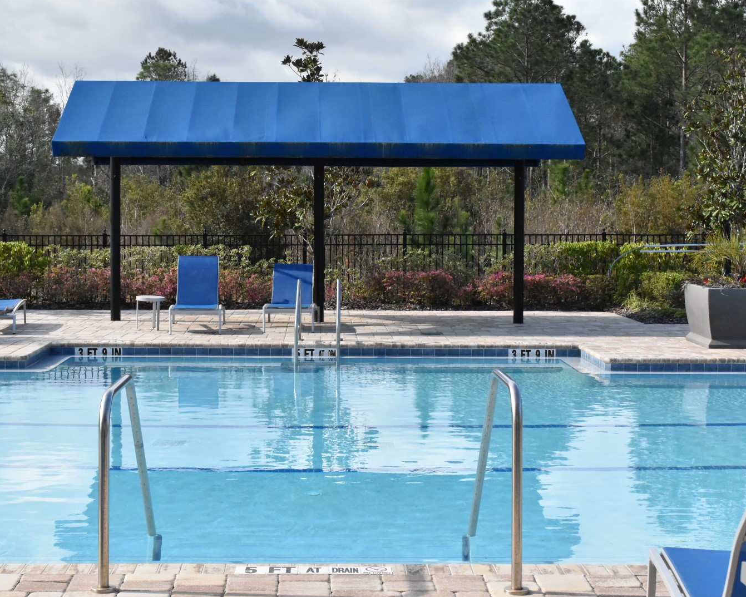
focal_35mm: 68
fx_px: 1501
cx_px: 325
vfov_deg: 22.5
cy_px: 298
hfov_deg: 27.9
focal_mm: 40
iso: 4000
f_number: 10
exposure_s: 1/4000
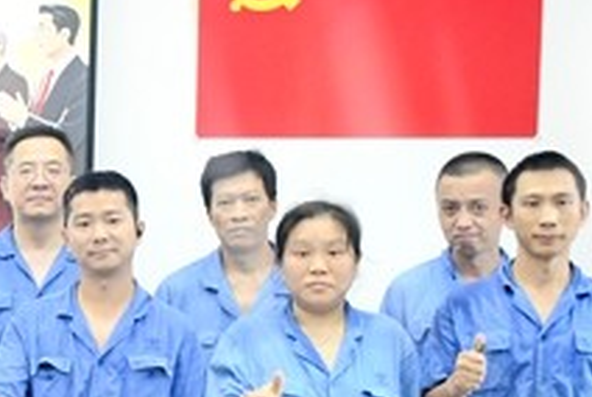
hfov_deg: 12.0
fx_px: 2651
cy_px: 507
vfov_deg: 8.4
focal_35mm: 161
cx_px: -374
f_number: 4
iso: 1800
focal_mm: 30
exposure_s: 1/50
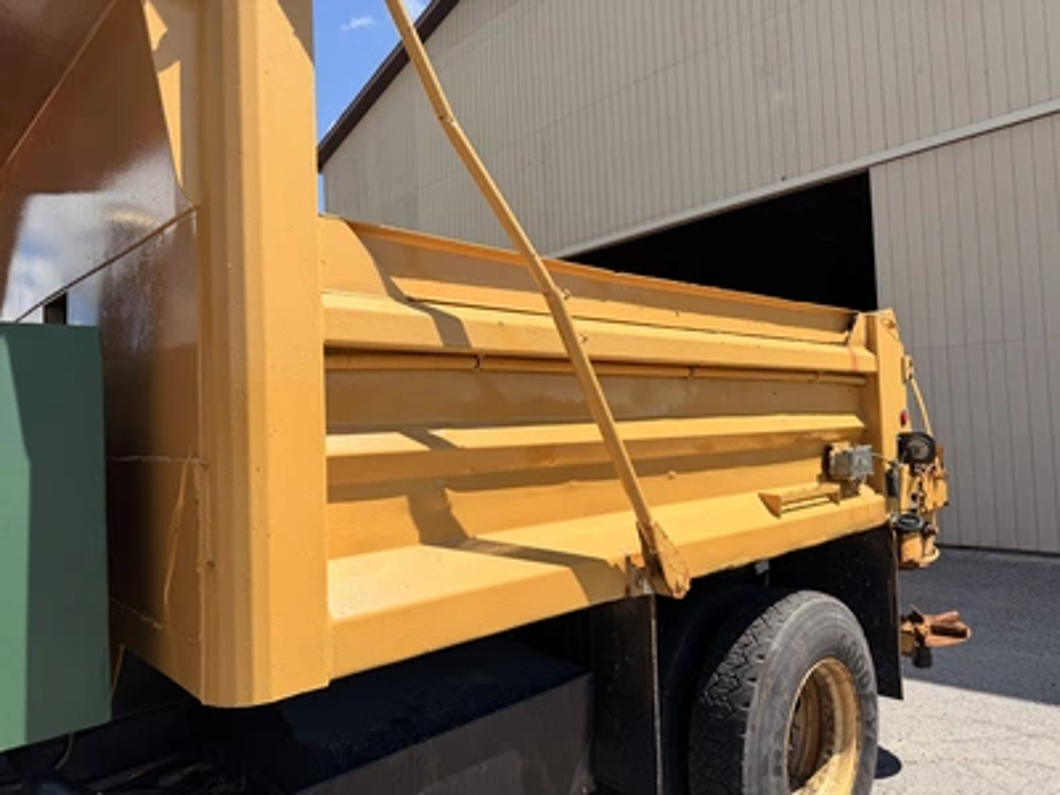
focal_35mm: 24
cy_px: 398
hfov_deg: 71.6
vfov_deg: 56.8
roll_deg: +2.7
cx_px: 530
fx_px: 735
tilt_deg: +3.4
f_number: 1.78
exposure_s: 1/3759
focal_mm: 6.76
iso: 80
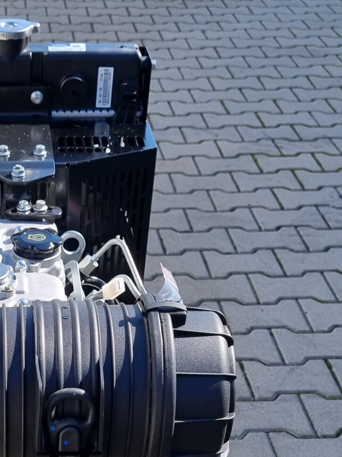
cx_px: 0
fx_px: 910
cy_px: 500
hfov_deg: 20.6
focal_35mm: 69
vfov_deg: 26.1
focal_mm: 5.4
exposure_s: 1/1014
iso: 50
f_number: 1.8
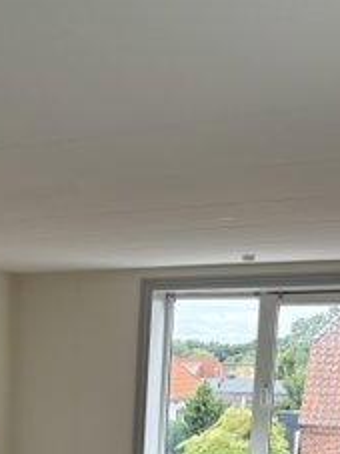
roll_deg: -1.7
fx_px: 800
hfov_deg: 23.2
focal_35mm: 61
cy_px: 493
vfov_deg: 28.9
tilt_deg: -9.3
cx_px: 20
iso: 80
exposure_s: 1/241
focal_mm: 5.96
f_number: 1.6
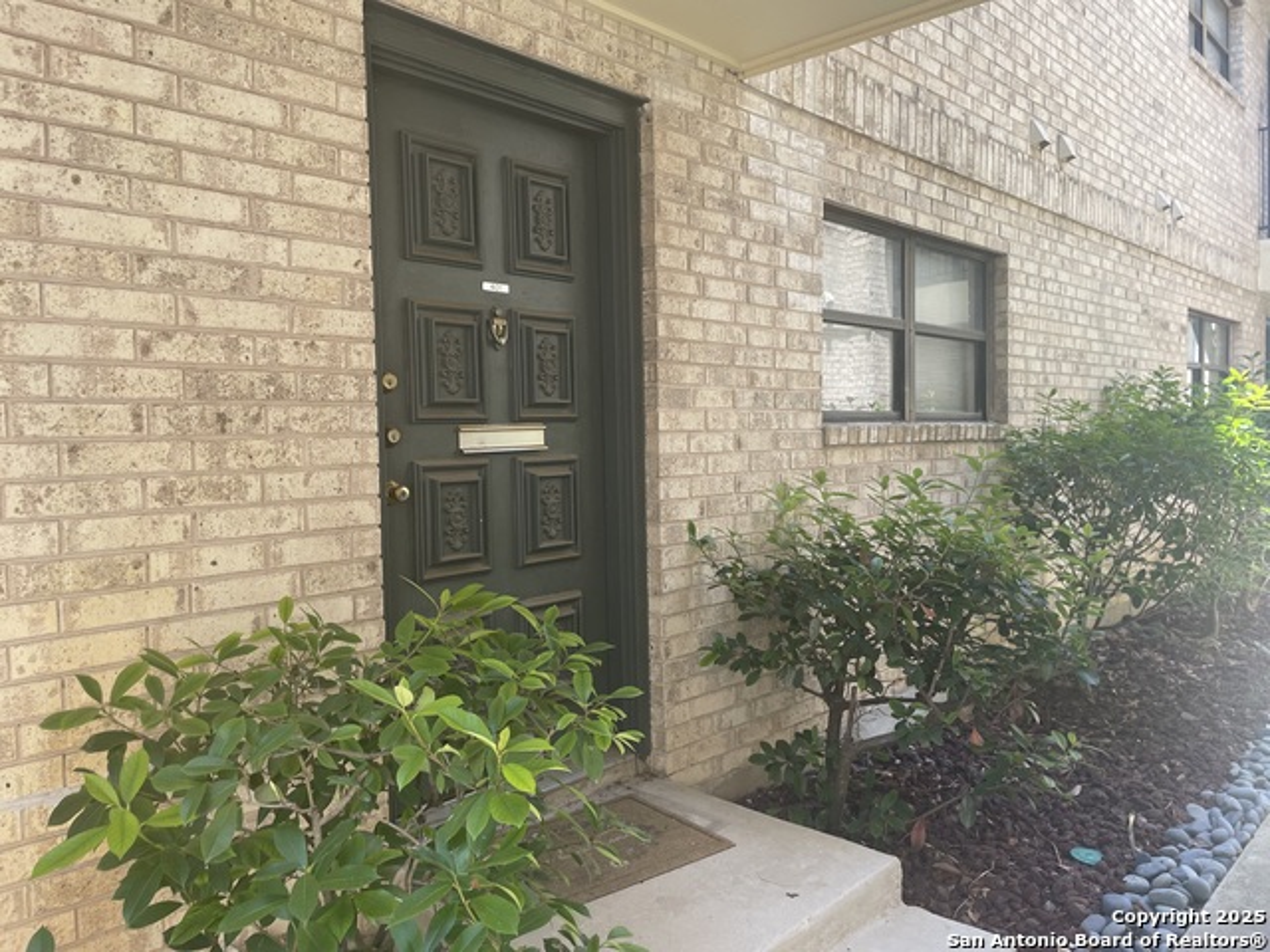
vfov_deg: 53.1
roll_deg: +0.9
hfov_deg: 67.3
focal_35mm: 26
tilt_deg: -2.4
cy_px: 476
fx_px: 954
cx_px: 635
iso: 32
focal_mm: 4.2
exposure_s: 1/221
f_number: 1.6
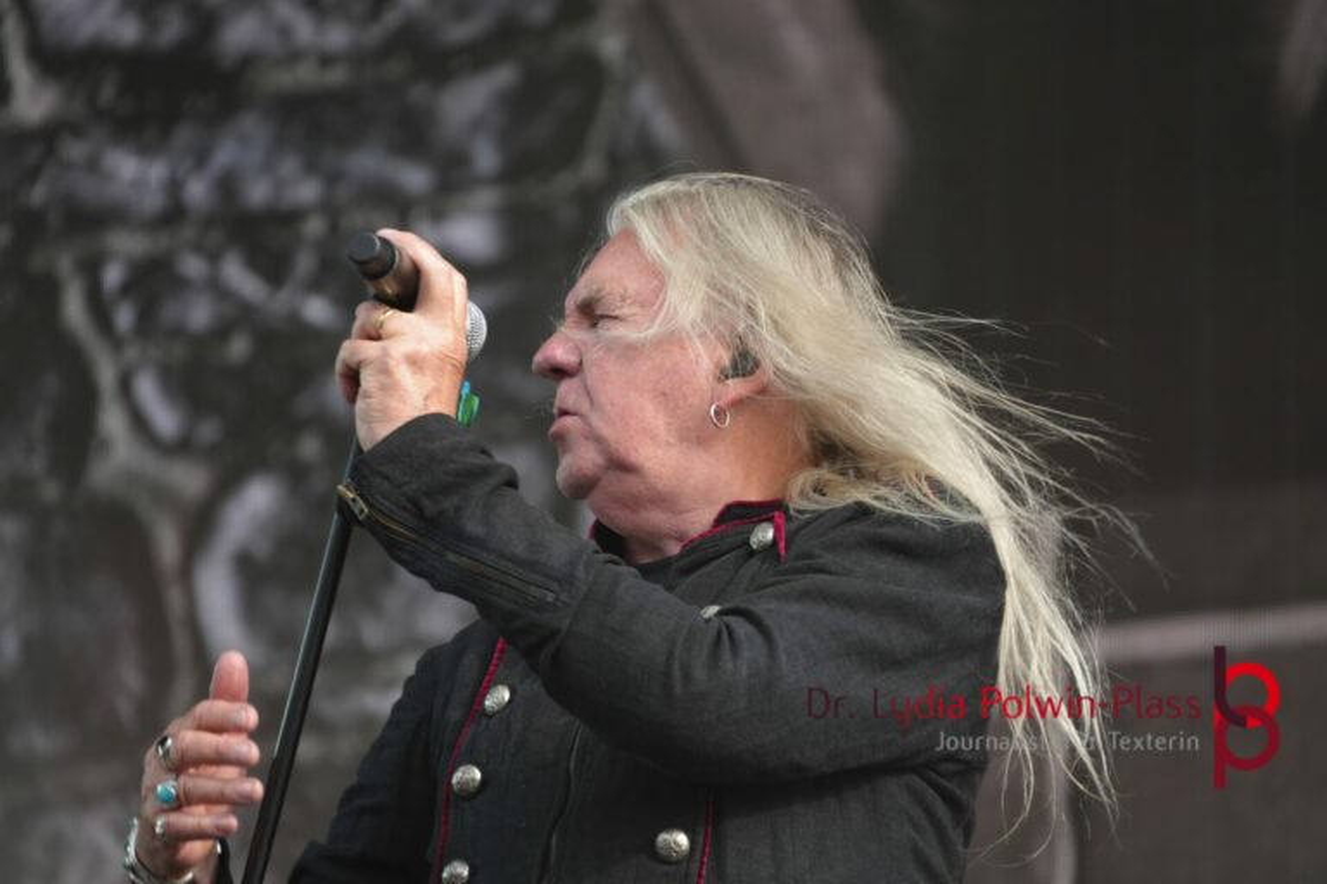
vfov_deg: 4.8
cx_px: 664
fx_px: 10615
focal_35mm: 288
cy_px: 442
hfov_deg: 7.2
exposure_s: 1/320
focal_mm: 192
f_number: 6.3
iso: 250
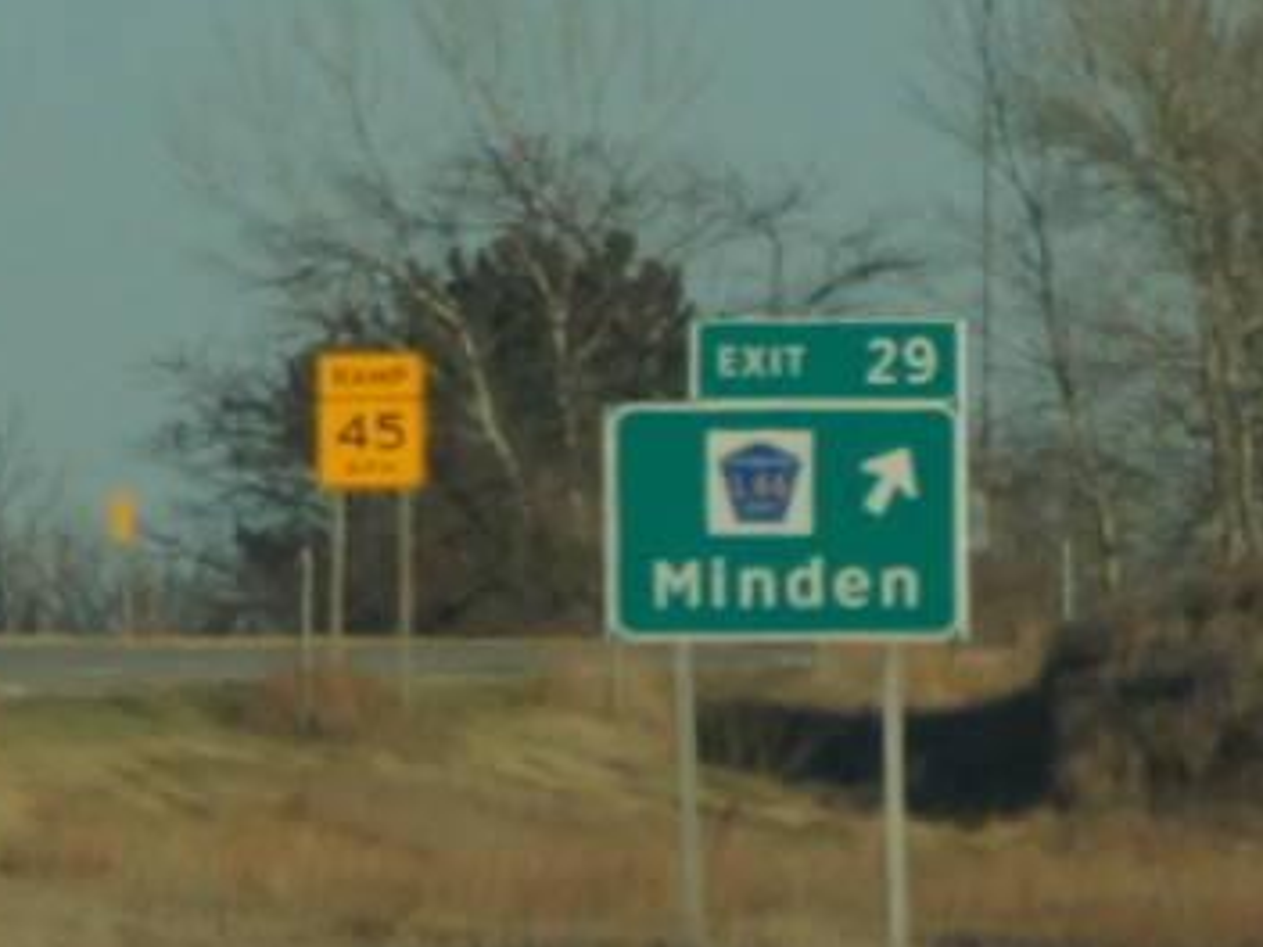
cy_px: 868
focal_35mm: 1148
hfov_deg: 1.7
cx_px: -280
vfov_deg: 1.3
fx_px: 41886
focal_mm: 250
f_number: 6.3
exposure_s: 1/400
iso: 250
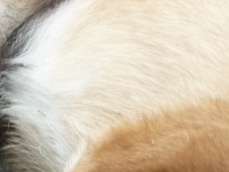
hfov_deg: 2.9
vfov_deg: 2.2
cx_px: 263
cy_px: 192
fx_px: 4523
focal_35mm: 683
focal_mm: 25.2
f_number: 4.8
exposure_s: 1/60
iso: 200
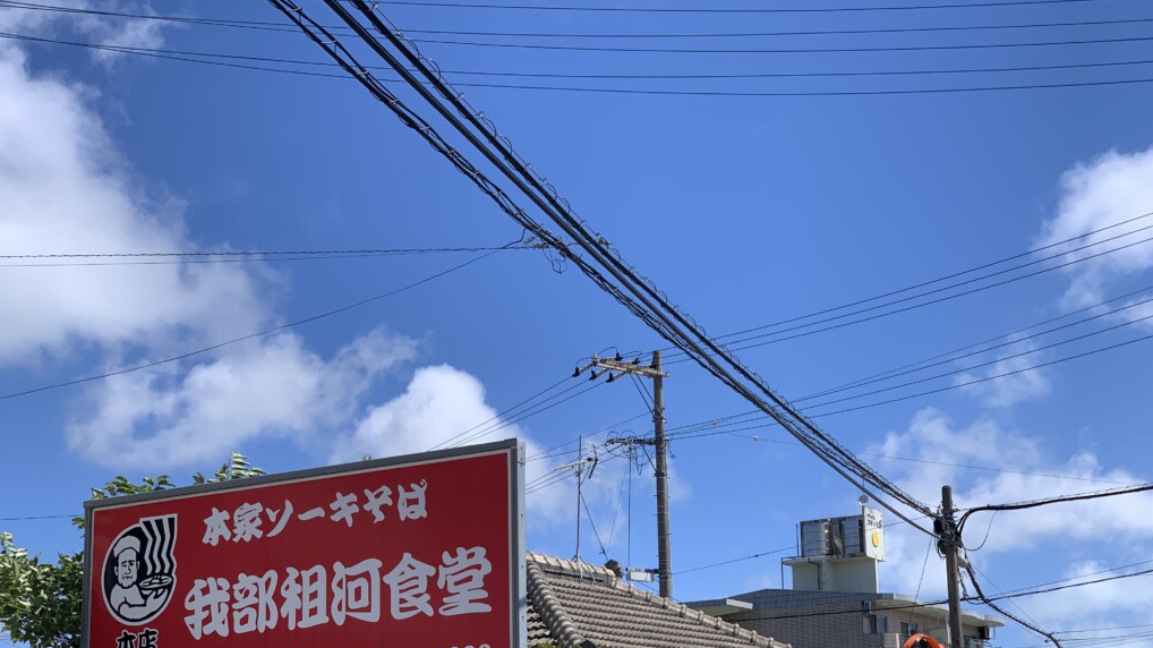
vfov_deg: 21.0
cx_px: 575
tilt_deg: +13.6
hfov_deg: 36.6
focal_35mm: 57
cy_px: 425
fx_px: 1742
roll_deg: +0.4
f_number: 2.4
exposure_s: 1/1229
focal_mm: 6
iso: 16
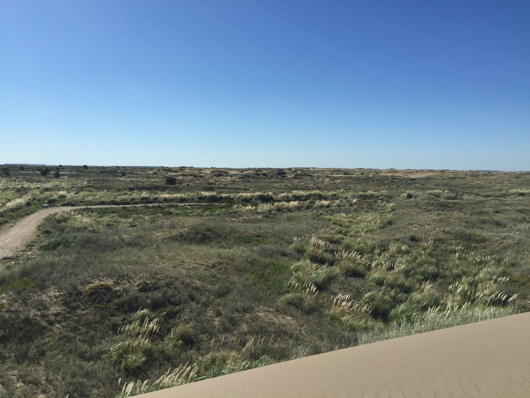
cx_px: 265
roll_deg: -2.7
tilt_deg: -4.7
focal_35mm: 29
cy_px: 199
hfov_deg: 61.7
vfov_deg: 48.2
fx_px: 444
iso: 32
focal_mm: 4.15
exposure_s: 1/3049
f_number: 2.2
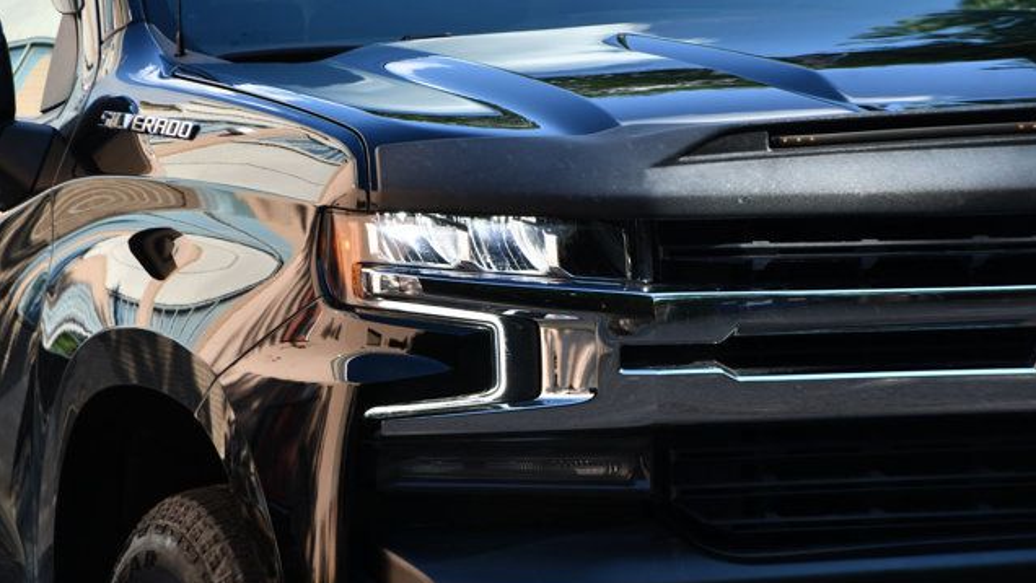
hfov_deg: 10.1
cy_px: 292
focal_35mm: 213
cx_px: 520
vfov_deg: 5.7
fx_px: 5852
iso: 200
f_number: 7.1
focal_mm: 135
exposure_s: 1/250
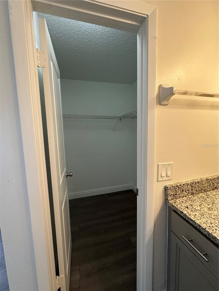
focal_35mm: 14
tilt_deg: -8.3
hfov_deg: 85.7
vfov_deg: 102.1
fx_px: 118
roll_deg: +0.7
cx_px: 110
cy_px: 146
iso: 250
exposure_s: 1/120
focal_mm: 2.22
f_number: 2.2
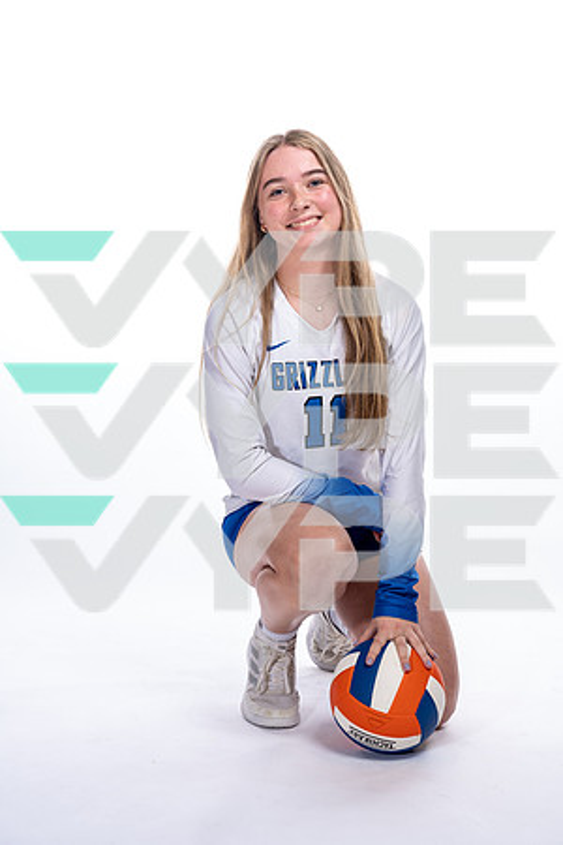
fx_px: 1290
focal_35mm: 55
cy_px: 422
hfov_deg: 24.6
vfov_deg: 36.2
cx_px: 282
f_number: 5.6
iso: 400
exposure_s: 1/250
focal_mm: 55
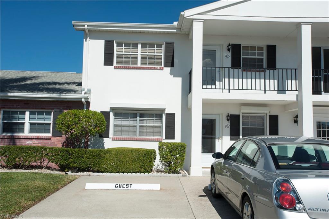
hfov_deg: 54.5
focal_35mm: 35
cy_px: 110
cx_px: 164
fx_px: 320
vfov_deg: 37.8
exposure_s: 1/500
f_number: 11
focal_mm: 35
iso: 400
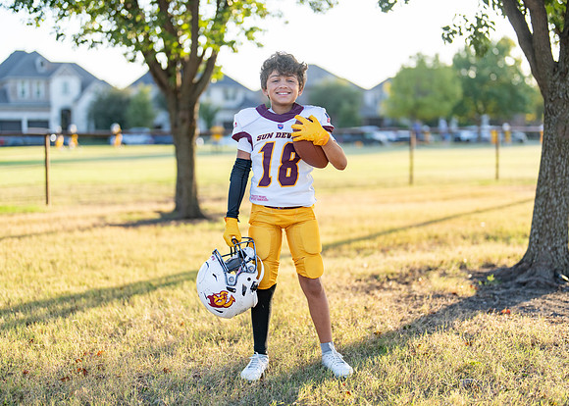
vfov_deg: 25.9
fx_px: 884
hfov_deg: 35.7
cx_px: 296
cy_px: 207
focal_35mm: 55
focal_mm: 50
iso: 100
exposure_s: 1/1250
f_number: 1.2
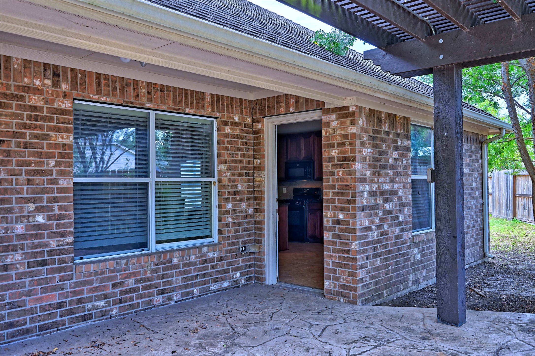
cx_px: 268
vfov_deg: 43.5
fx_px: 445
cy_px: 178
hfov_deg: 62.0
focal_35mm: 30
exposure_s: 1/15
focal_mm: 30
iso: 400
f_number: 8
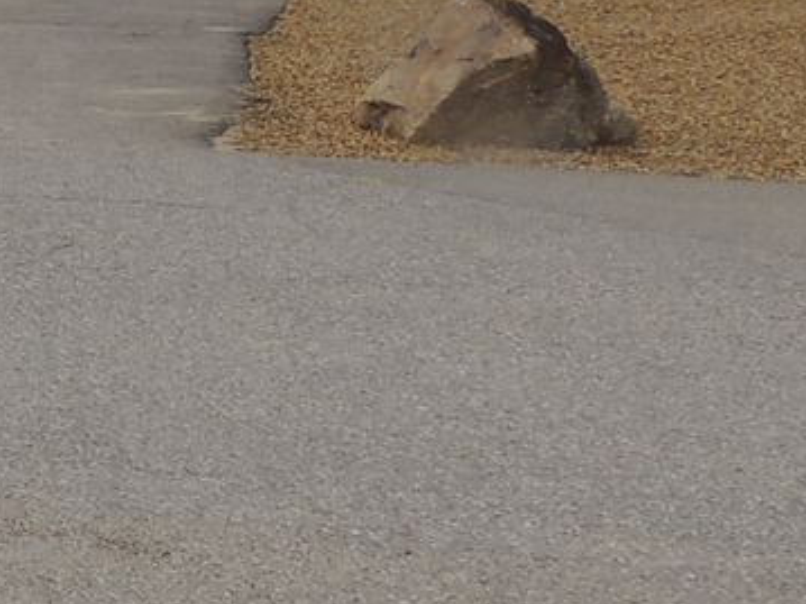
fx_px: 2491
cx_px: -694
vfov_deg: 13.3
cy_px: -184
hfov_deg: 15.5
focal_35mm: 107
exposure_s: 1/1000
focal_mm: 4.3
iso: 100
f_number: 4.2
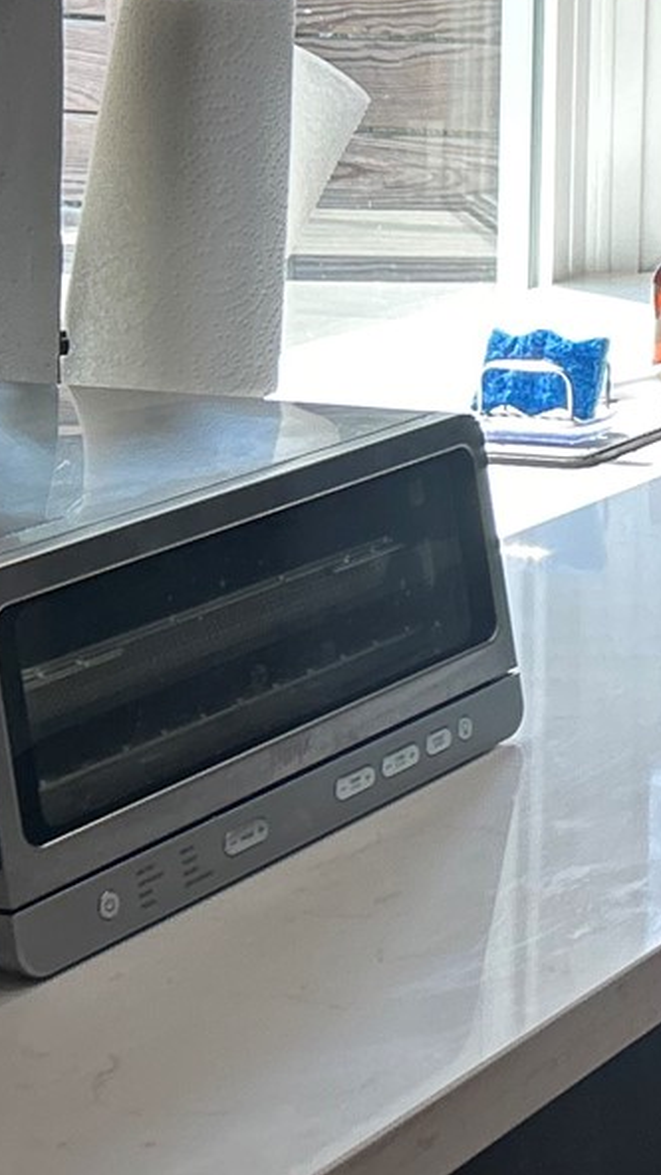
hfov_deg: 9.9
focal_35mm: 98
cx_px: 1876
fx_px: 3054
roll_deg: -2.5
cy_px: -125
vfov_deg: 20.7
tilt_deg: -2.4
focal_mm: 5.7
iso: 32
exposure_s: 1/128
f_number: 1.5
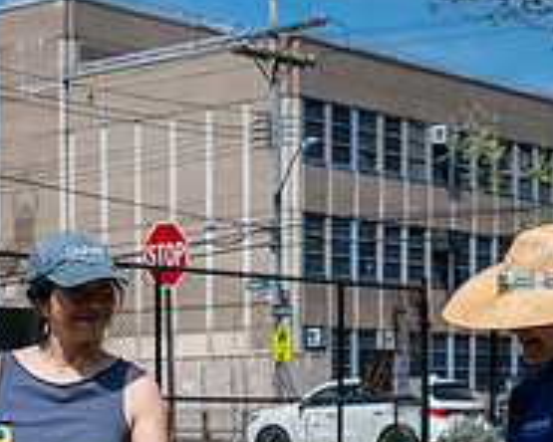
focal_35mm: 103
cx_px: 21
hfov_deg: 18.2
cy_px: 508
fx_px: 1686
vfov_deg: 14.5
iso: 100
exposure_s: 1/1250
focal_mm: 35
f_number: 3.5
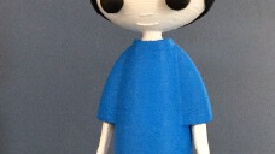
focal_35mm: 74
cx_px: 125
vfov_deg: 16.2
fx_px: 539
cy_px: 124
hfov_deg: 28.6
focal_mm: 4.15
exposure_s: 1/24
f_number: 2.2
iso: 320
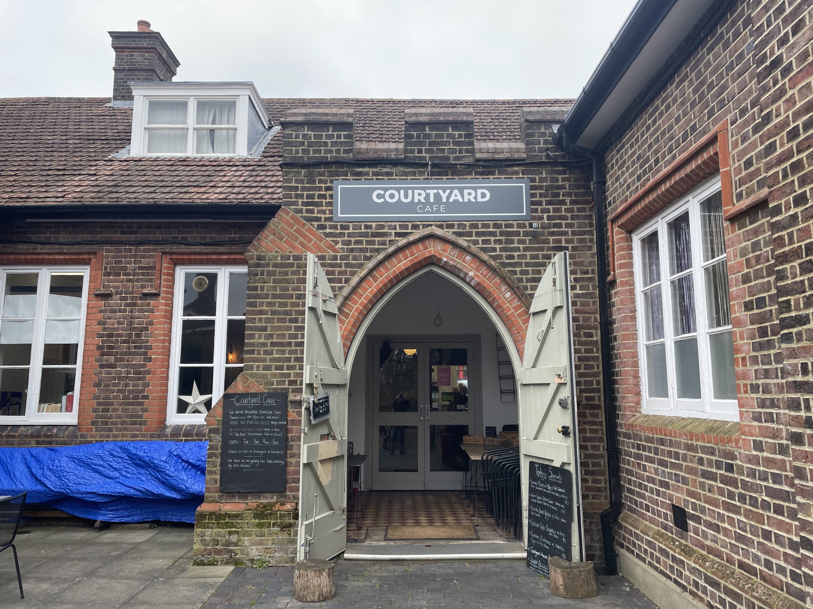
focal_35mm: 26
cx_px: 406
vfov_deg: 53.1
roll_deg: +0.5
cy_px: 304
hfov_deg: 67.3
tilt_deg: +9.1
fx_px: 611
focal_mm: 4.2
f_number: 1.6
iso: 32
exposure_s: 1/725
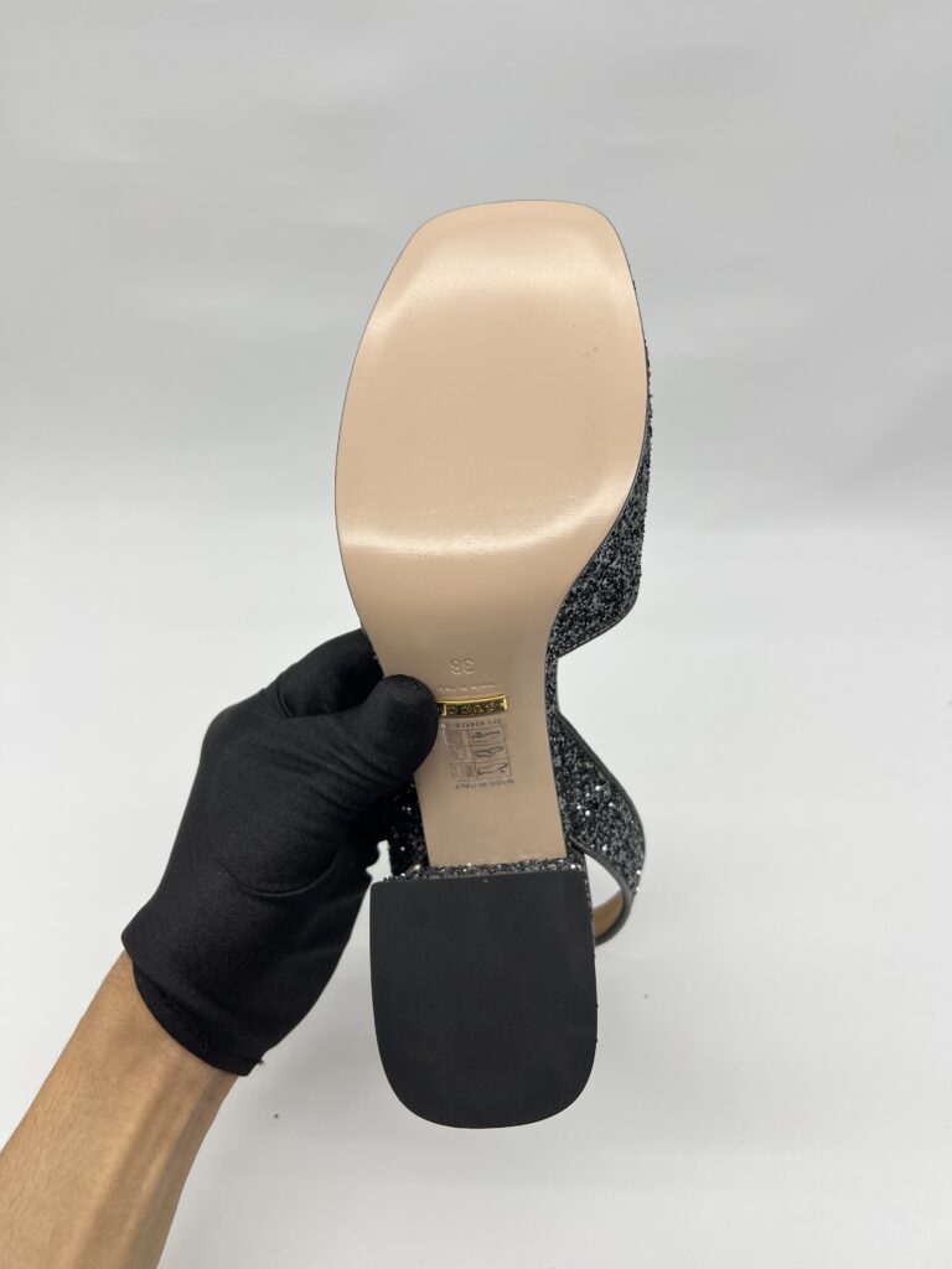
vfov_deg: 67.3
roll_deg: -0.2
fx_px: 953
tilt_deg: -41.5
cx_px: 476
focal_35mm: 26
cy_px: 634
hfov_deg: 53.1
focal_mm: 5.7
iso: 40
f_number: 1.5
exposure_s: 1/233
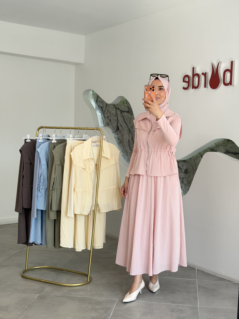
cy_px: 160
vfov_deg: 39.7
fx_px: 442
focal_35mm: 48
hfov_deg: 30.3
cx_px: 120
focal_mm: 6.76
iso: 64
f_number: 1.78
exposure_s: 1/363
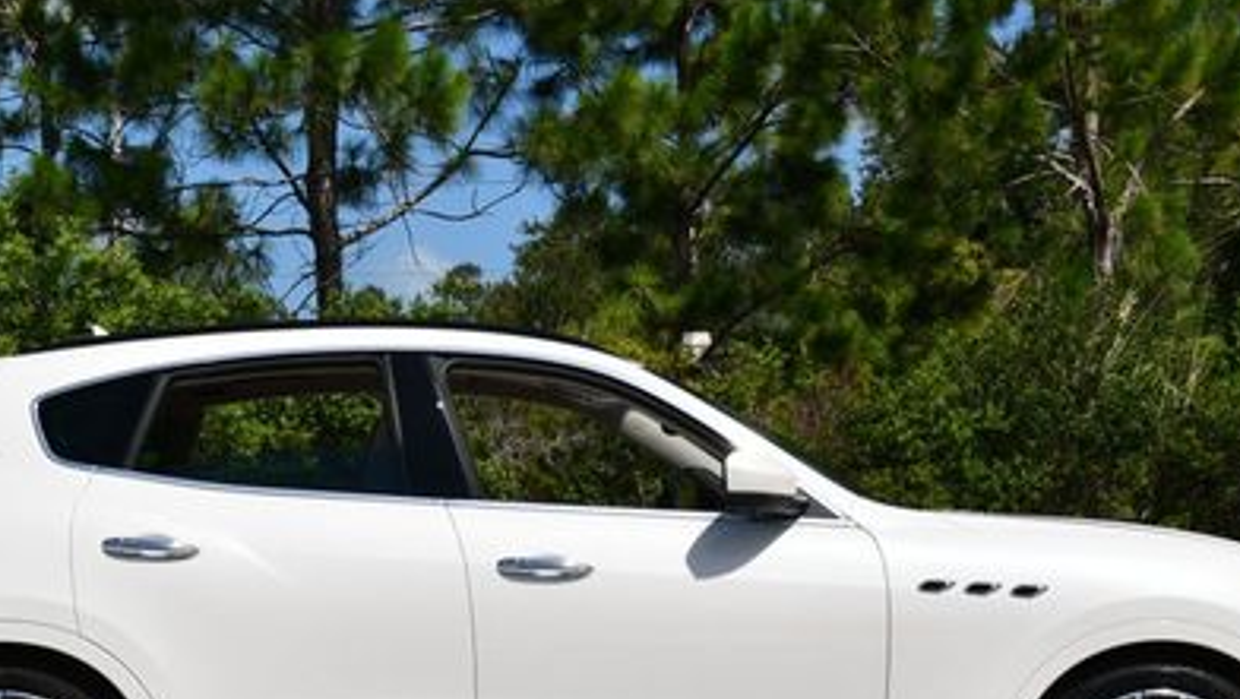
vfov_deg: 13.6
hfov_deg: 23.9
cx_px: 528
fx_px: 2928
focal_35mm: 89
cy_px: 405
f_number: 10
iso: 100
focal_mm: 26
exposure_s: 1/400
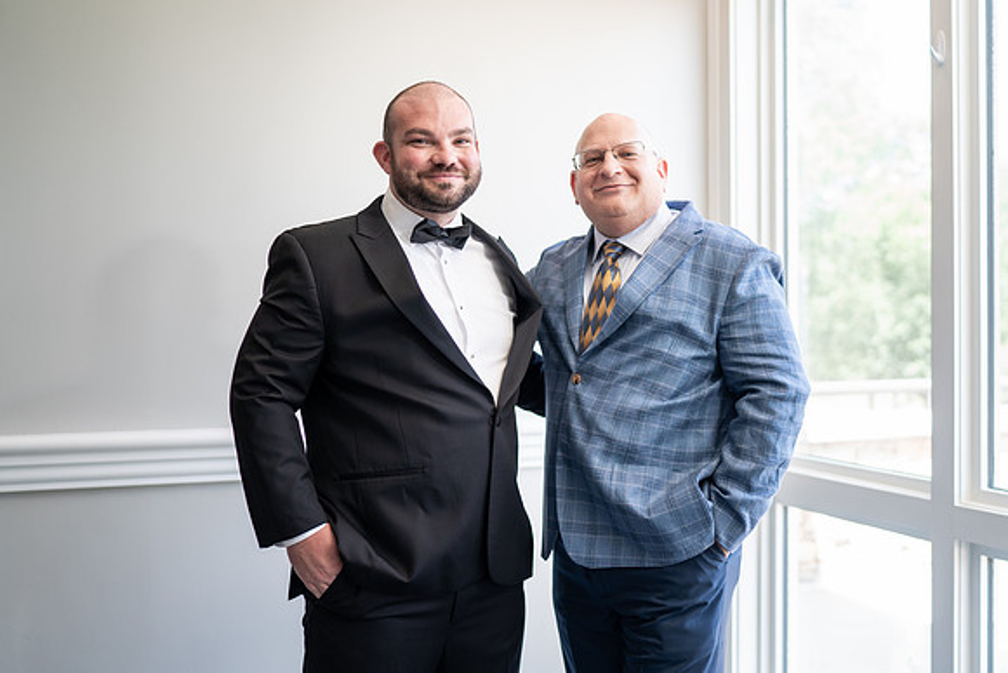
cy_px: 318
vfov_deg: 34.7
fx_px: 1077
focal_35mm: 38
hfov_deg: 50.1
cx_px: 549
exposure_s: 1/250
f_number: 2
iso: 200
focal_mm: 35
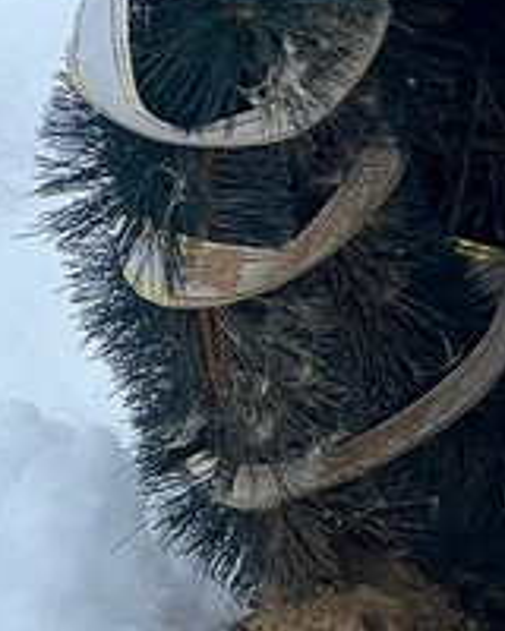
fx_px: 5605
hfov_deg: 5.0
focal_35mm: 300
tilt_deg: -38.2
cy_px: 798
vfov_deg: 6.4
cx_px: 1095
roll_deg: +1.8
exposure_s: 1/99
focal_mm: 9
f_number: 2.8
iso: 32
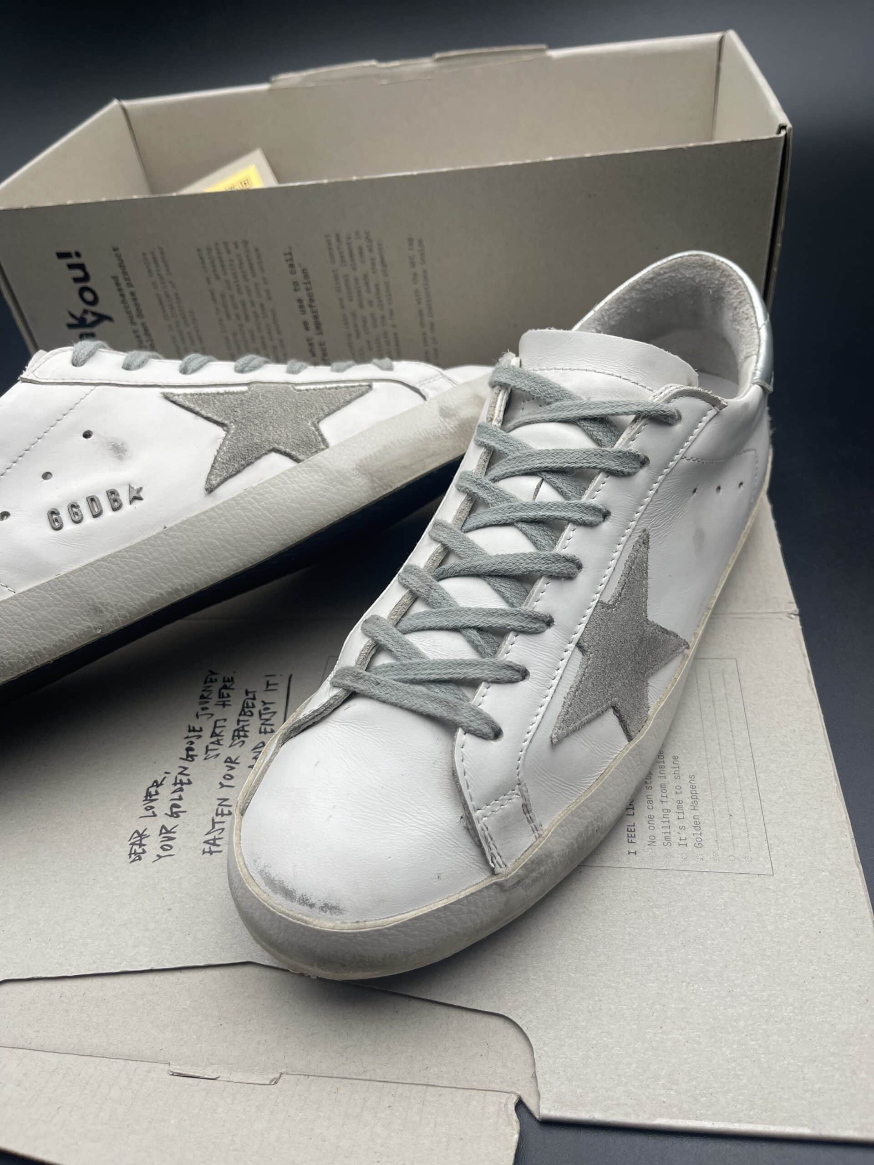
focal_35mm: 25
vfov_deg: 69.4
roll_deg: +11.3
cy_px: 582
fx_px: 842
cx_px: 437
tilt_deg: -43.7
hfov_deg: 54.9
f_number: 1.6
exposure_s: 1/638
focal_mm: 5.1
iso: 32
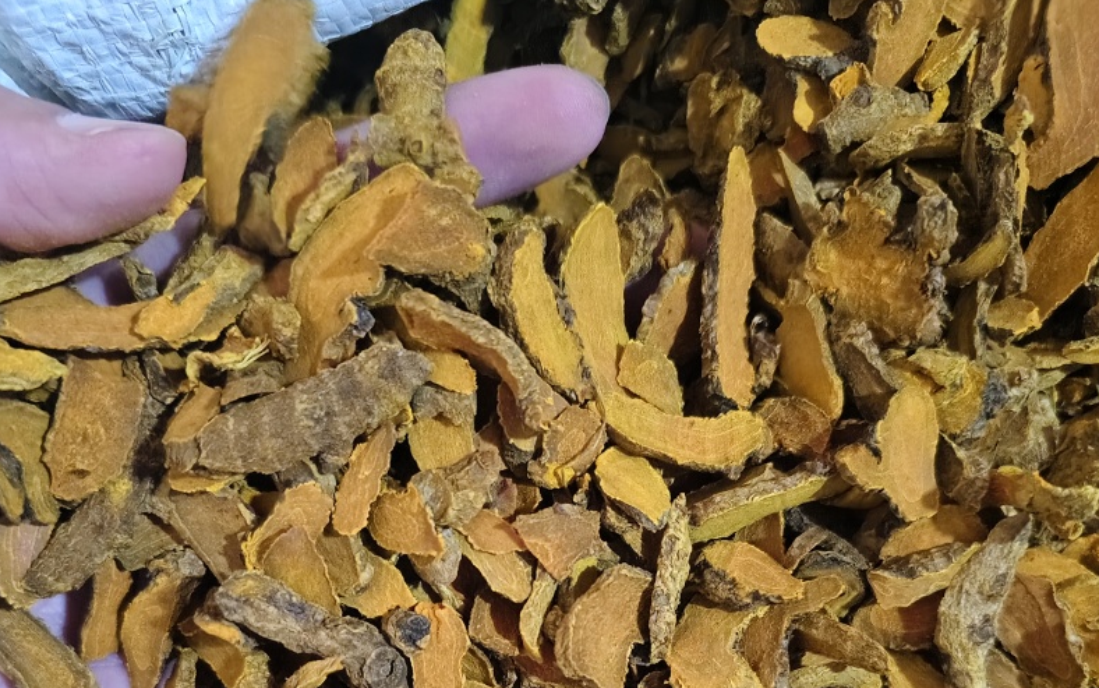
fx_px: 989
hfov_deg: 58.1
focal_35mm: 33
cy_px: 652
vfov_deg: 35.5
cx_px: 551
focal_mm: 5.56
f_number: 1.88
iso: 10601
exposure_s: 1/149
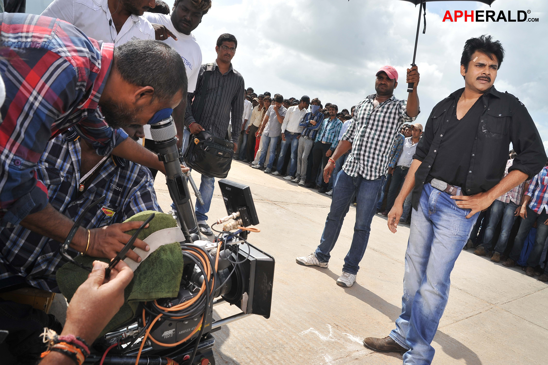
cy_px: 182
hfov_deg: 65.5
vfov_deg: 46.3
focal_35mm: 28
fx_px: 426
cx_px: 274
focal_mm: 28
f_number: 10
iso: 200
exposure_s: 1/250
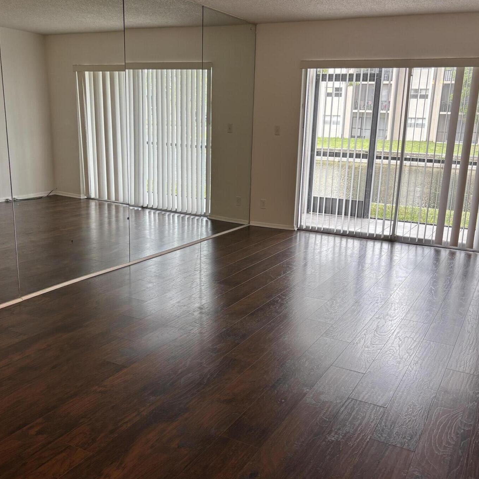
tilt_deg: -15.1
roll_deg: -2.3
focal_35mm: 34
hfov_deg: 48.4
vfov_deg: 48.4
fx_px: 532
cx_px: 248
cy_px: 257
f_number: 1.6
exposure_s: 1/120
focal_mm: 5.96
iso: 50
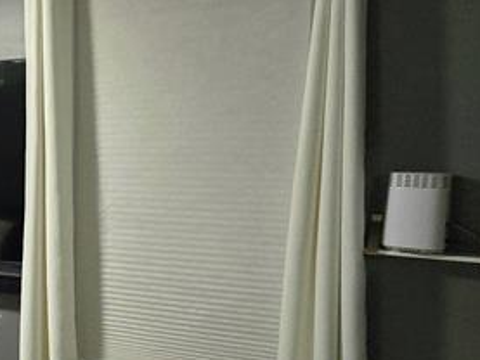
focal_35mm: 48
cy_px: 218
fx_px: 666
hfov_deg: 29.7
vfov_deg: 30.2
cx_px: -178
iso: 1250
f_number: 2.2
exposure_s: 1/24
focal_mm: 2.2
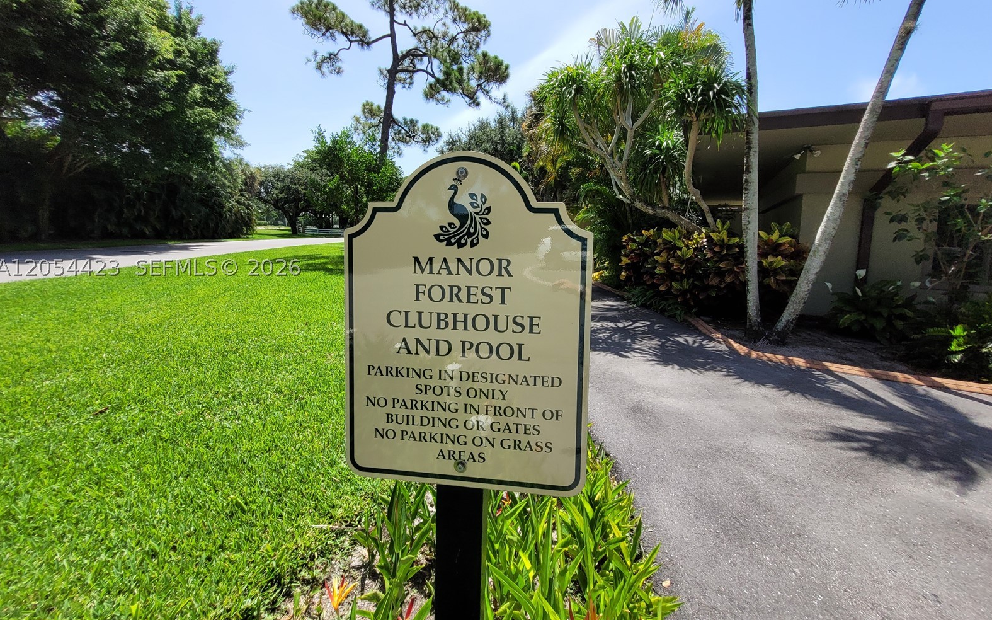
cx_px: 494
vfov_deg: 78.2
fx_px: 378
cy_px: 267
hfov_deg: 105.3
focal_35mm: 14
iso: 40
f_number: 2.2
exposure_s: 1/1050
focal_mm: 1.74
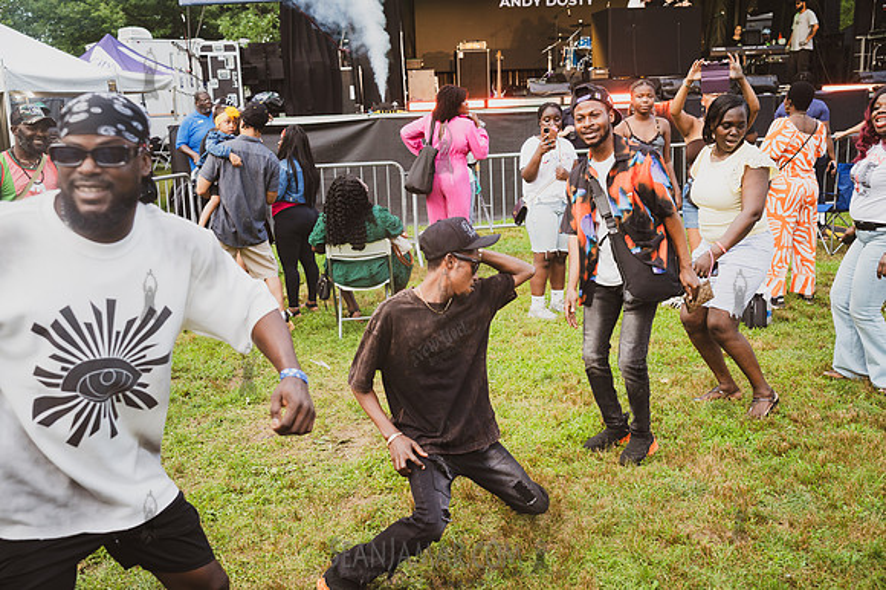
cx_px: 443
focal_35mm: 35
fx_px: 861
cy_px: 295
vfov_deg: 37.8
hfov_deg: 54.5
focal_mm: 35
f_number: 4
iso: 1000
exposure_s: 1/500
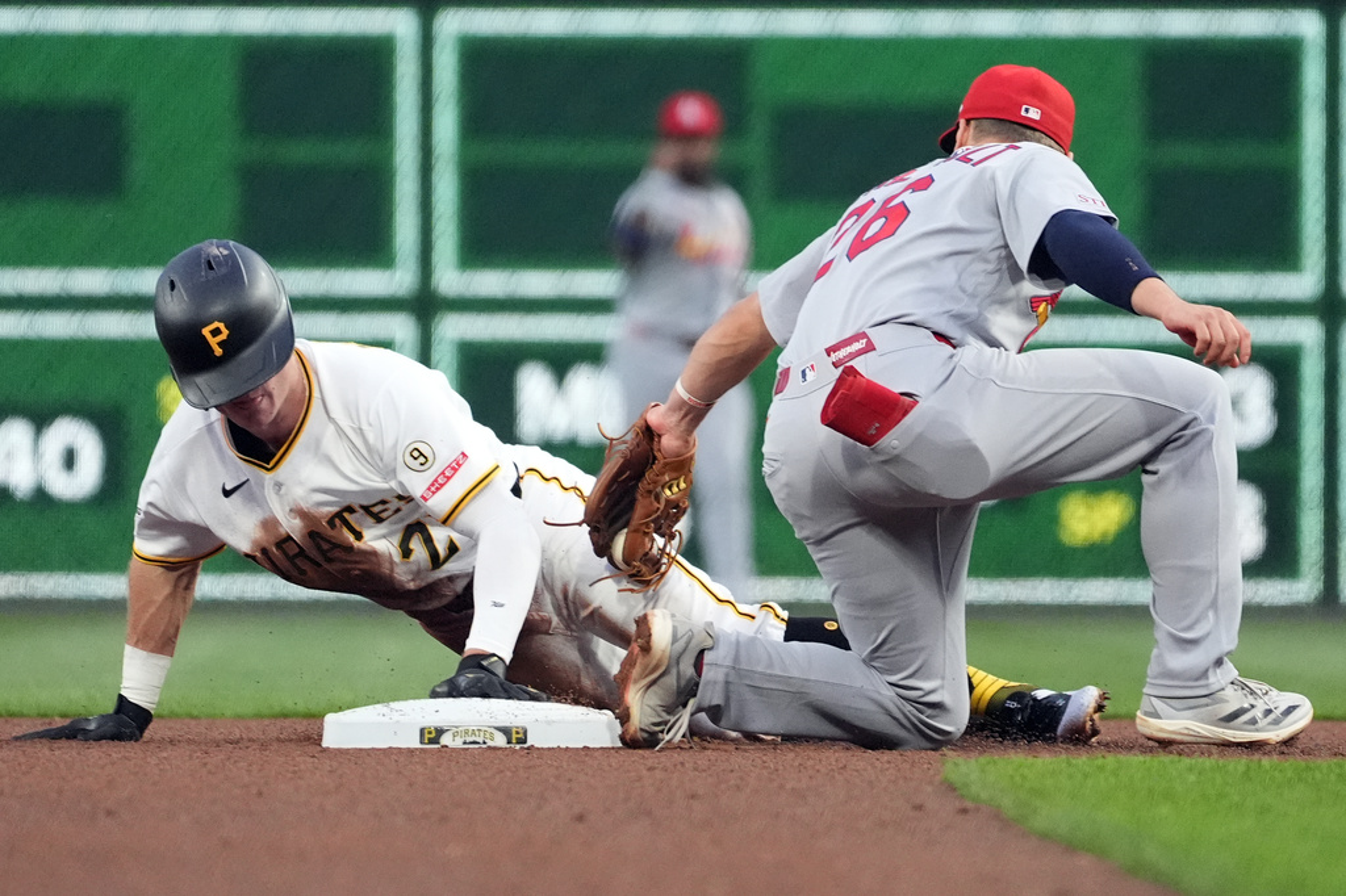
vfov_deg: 3.4
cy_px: 448
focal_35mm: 400
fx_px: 14950
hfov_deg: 5.2
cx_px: 673
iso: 6400
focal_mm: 400
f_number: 5.6
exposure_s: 1/2000
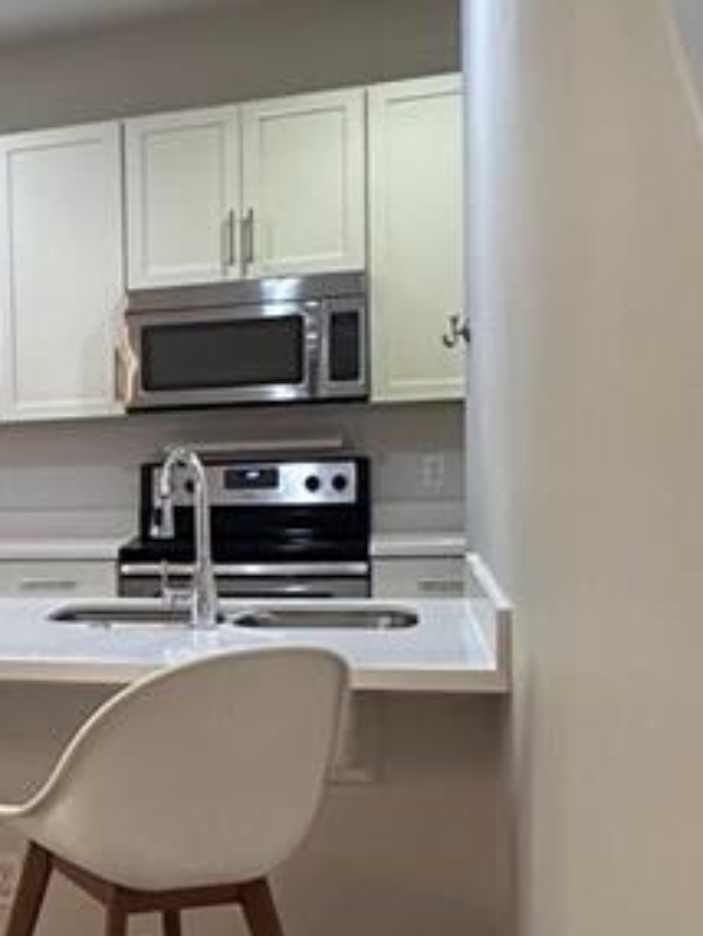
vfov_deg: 32.6
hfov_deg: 19.4
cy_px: 571
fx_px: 1596
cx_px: -522
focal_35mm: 59
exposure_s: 1/60
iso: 250
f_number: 2.2
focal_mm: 2.22
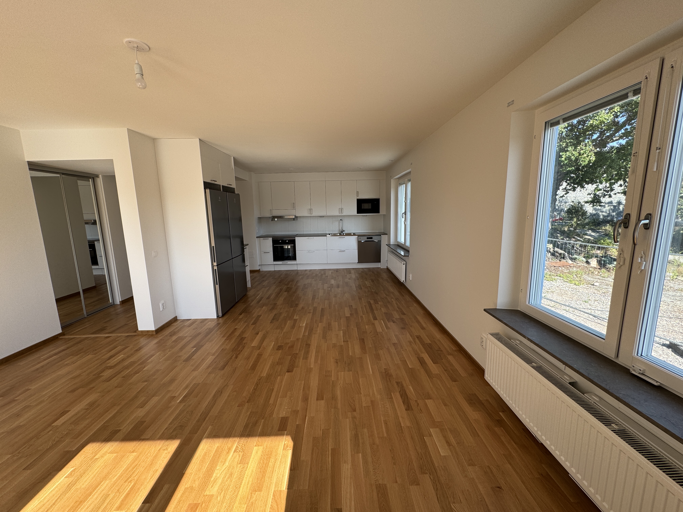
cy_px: 256
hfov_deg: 102.1
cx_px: 342
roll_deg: +1.2
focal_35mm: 14
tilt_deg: -9.0
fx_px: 276
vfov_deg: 85.7
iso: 40
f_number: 2.2
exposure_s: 1/168
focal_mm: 2.22
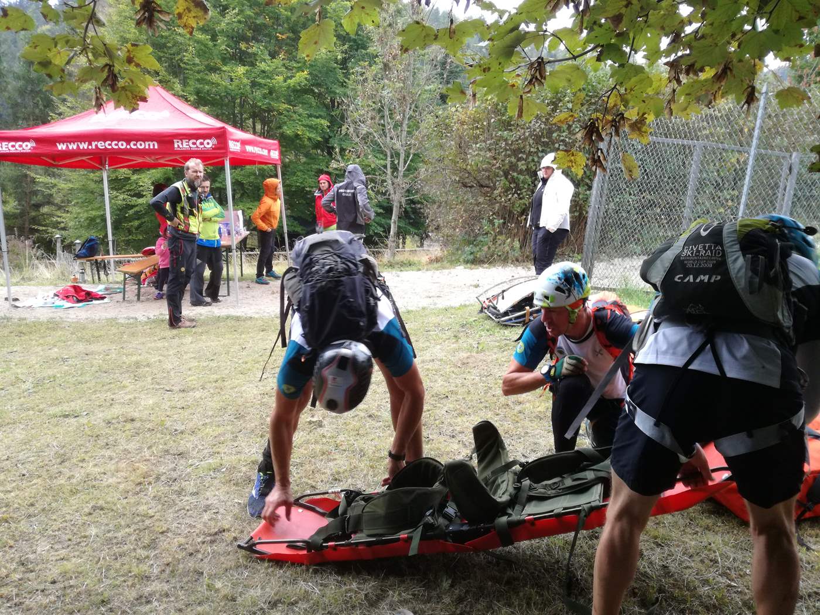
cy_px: 308
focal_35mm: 27
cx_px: 410
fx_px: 640
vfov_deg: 51.4
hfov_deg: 65.3
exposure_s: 1/100
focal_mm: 3.79
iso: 100
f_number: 2
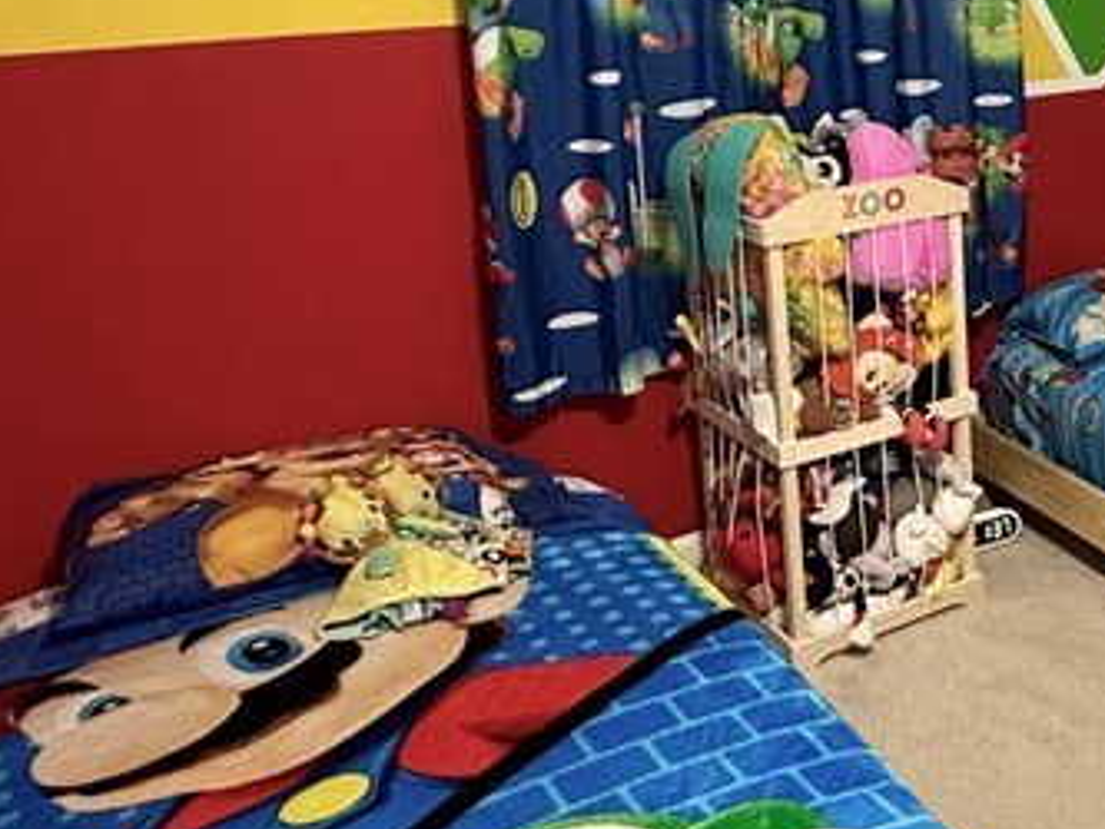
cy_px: 159
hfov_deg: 38.0
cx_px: 1155
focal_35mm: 43
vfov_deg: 32.6
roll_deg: +0.9
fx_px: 1373
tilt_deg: -9.6
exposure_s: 1/60
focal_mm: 2.22
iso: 640
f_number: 2.2
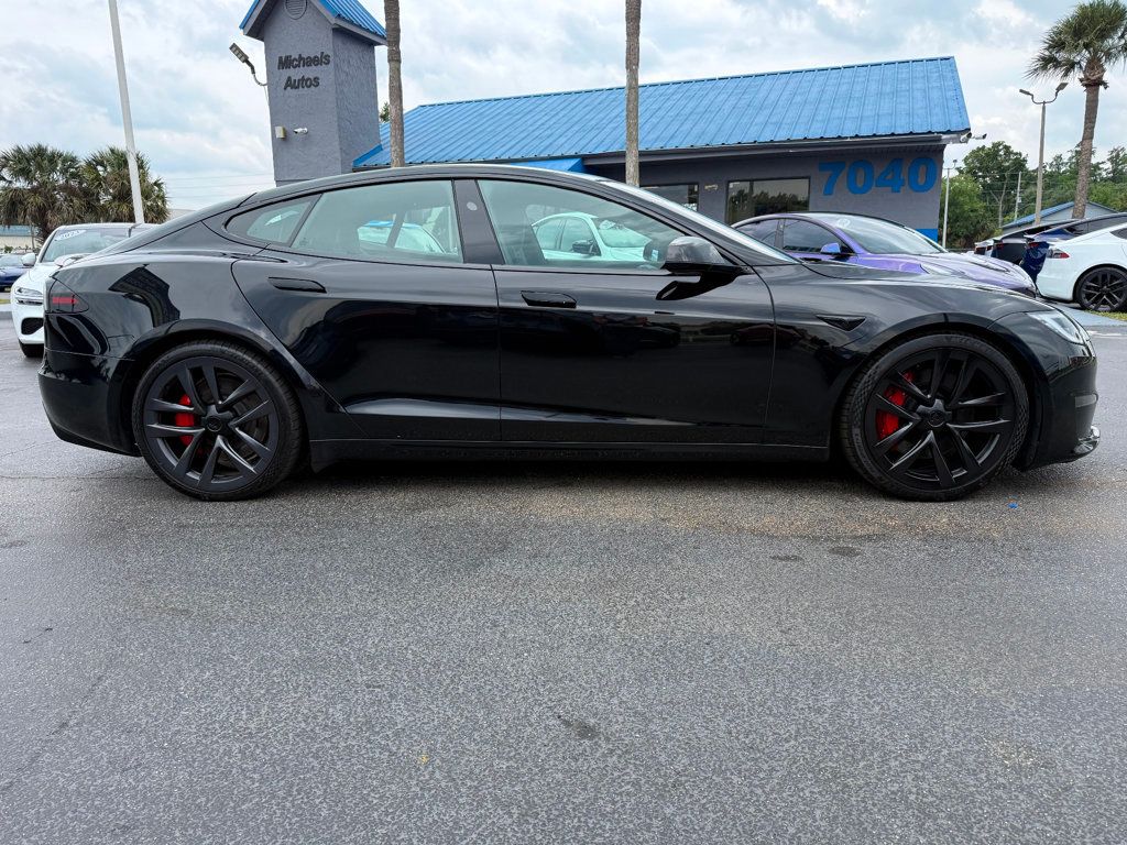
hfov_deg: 71.6
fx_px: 781
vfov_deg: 56.8
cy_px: 422
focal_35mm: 24
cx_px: 564
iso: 100
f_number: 1.78
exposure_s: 1/1855
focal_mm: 6.76
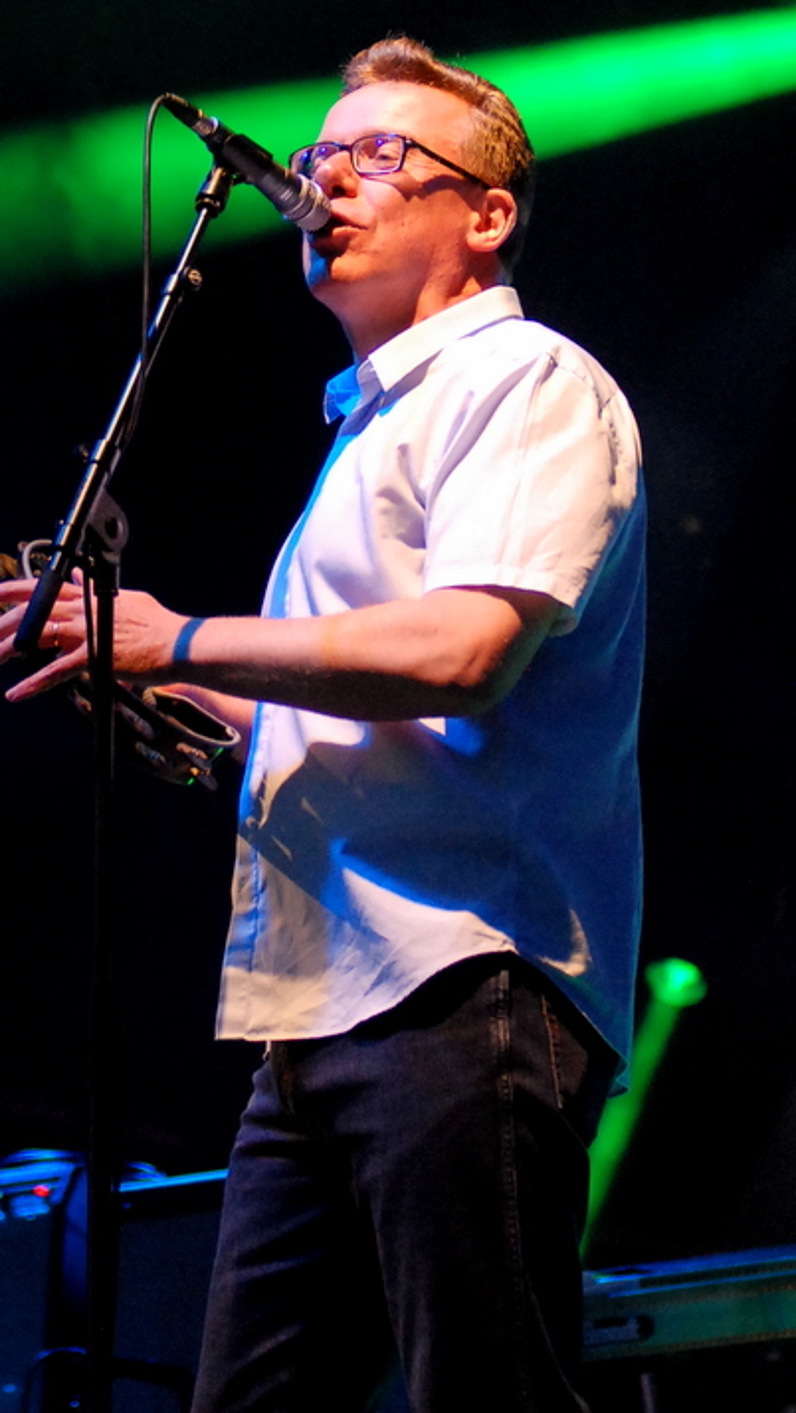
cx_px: 359
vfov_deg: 16.9
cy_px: 706
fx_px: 4762
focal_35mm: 127
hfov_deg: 9.6
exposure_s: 1/320
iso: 1600
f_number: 2.8
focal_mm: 80
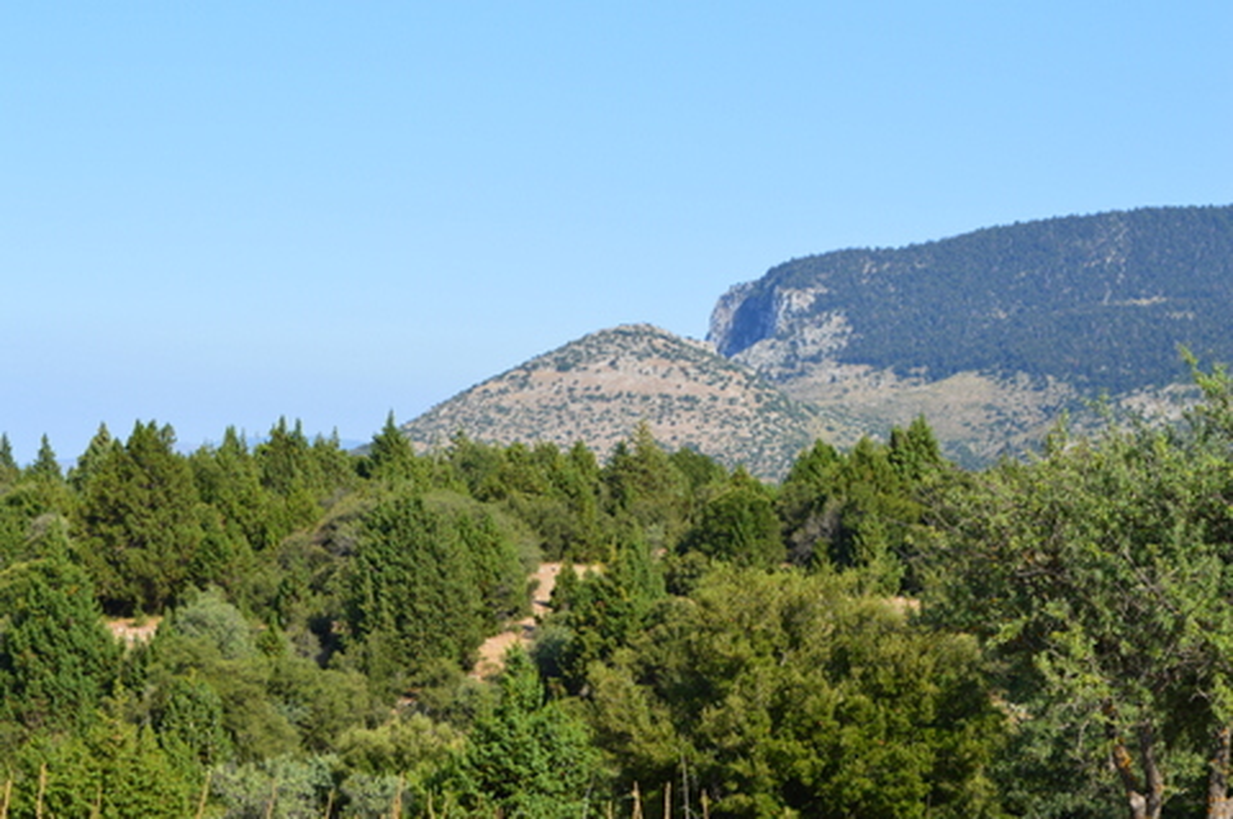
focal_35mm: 82
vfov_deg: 16.5
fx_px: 2823
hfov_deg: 24.6
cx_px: 616
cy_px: 410
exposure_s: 1/500
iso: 400
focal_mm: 55
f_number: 11
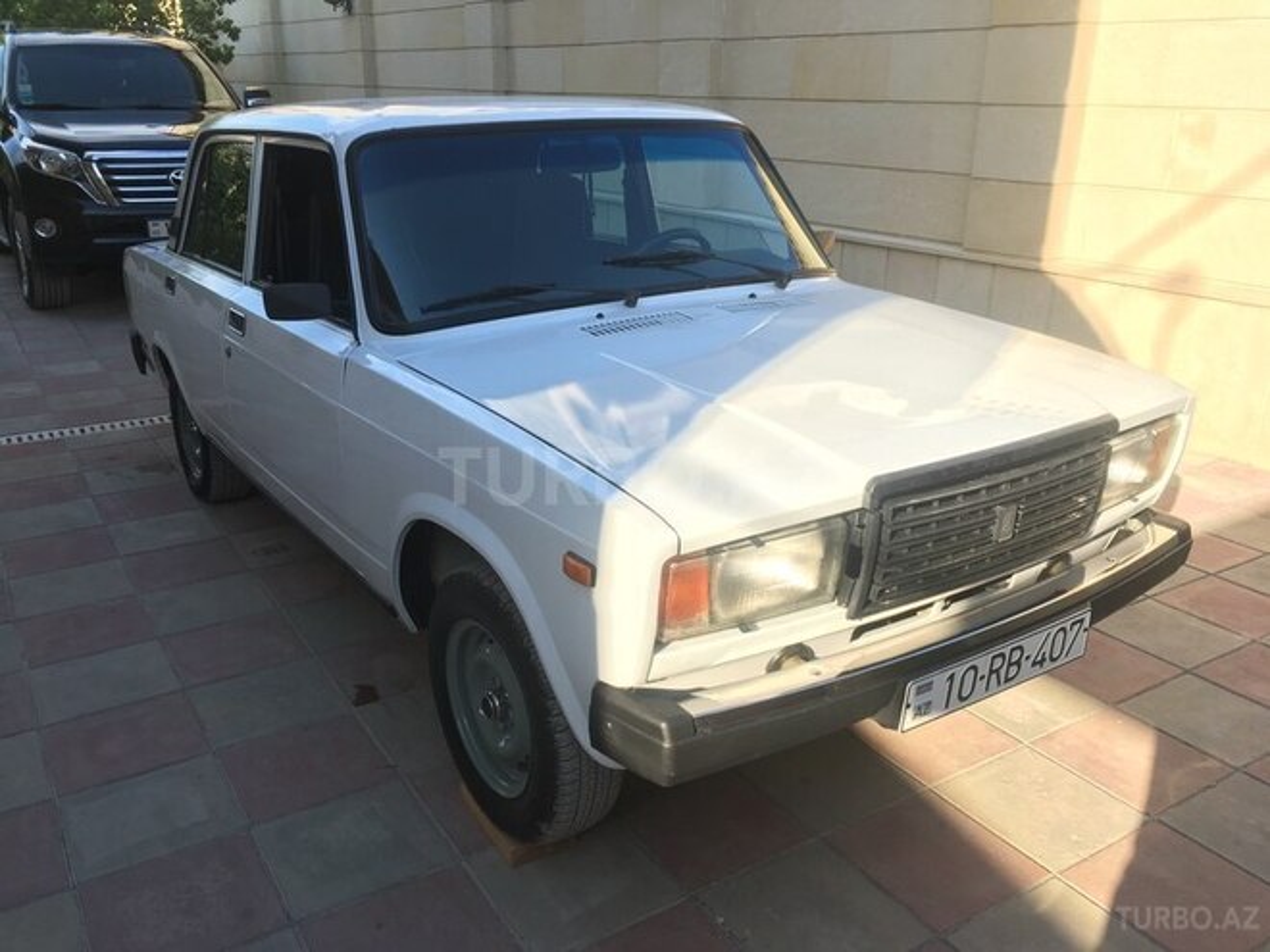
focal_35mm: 29
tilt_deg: -18.5
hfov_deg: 61.7
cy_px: 476
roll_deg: -0.7
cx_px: 635
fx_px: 1064
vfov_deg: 48.2
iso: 25
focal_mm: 4.15
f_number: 2.2
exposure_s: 1/319
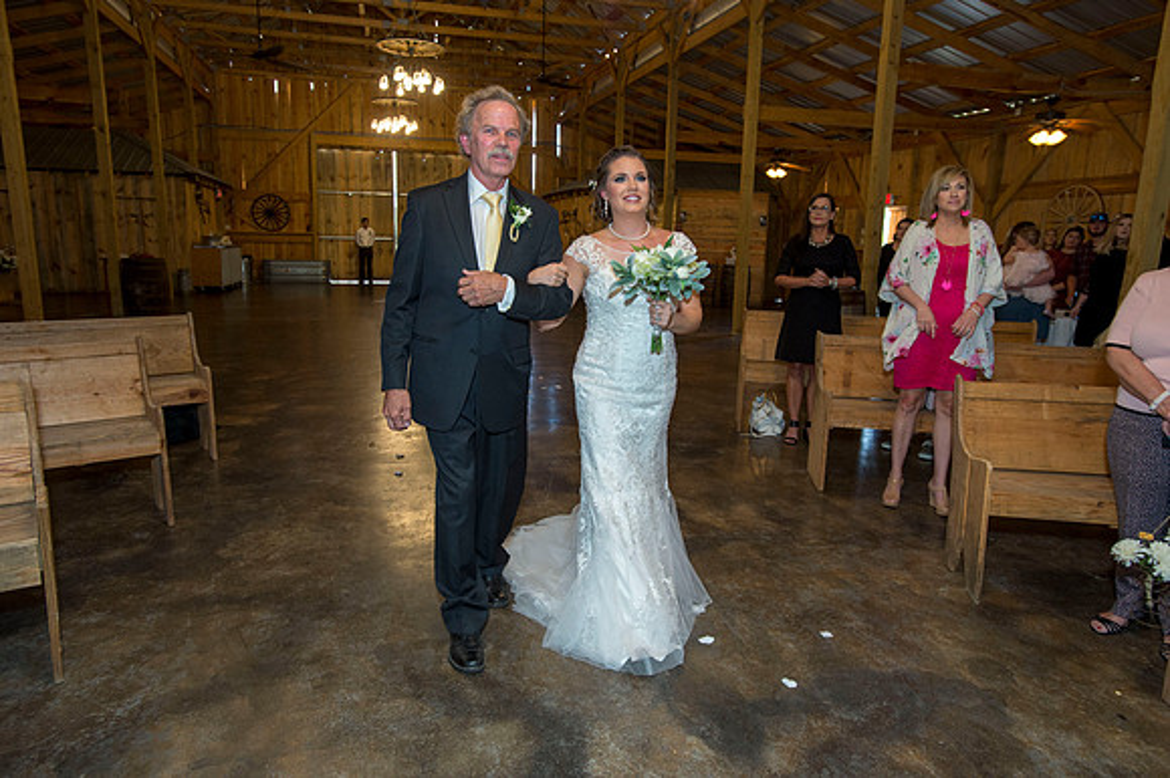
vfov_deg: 51.2
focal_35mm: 25
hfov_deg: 71.5
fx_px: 812
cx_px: 585
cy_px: 389
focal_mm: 25
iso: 1600
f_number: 5
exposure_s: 1/125
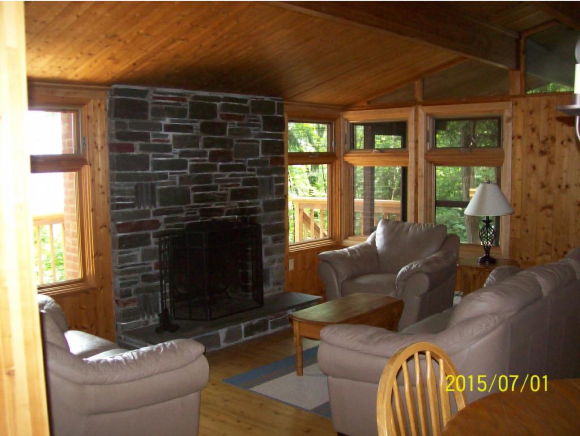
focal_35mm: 36
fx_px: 603
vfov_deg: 39.7
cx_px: 290
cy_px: 218
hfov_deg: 51.3
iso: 200
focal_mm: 6
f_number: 2.7
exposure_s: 1/64
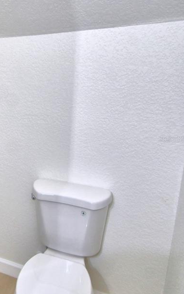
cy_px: 139
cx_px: -1
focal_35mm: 30
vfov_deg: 62.9
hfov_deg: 37.2
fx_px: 241
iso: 400
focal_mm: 10
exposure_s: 1/60
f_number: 4.5
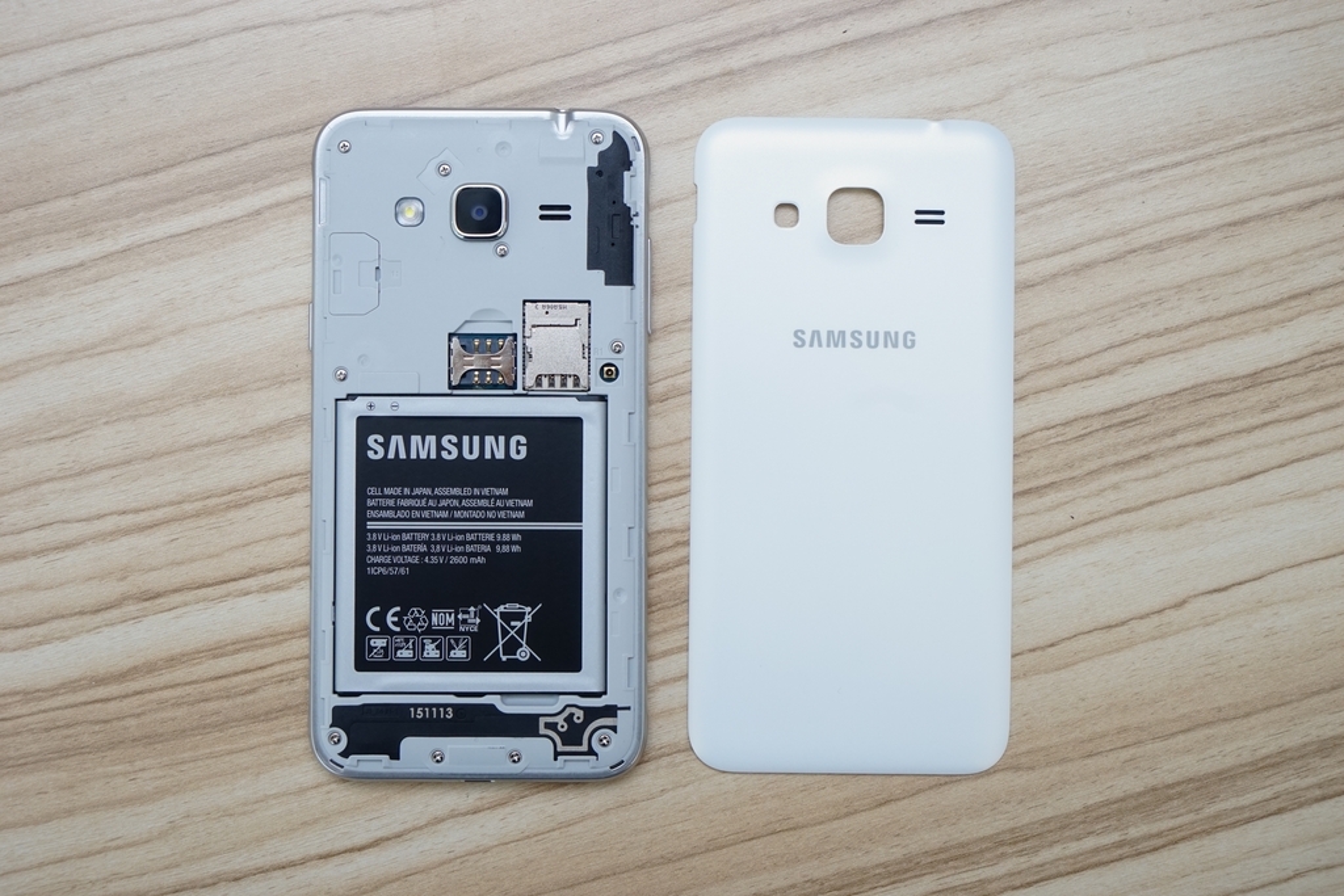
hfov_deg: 37.5
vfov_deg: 25.5
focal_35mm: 53
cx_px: 672
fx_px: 1979
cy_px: 448
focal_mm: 53
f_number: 7.1
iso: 800
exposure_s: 1/100
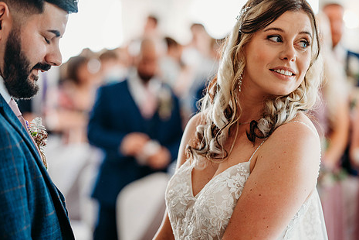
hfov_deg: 19.3
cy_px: 120
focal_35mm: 106
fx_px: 1057
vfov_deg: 12.9
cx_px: 185
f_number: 2
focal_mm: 85
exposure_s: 1/200
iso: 560
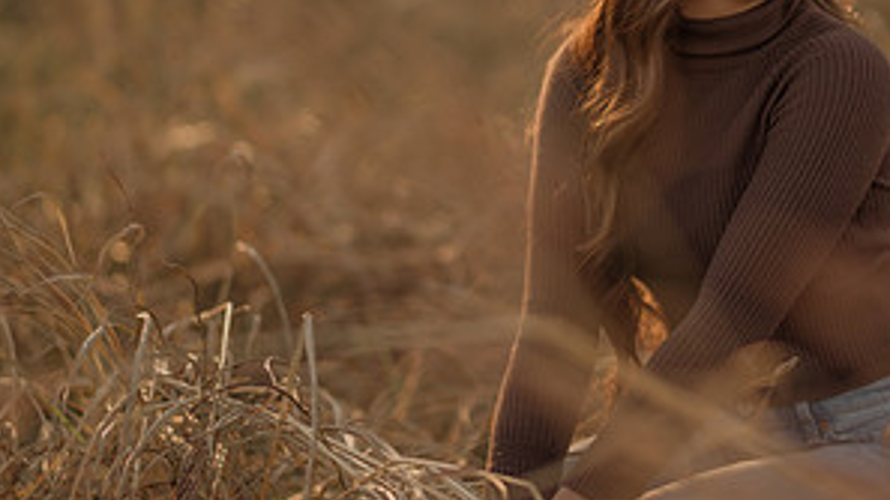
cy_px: 88
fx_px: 4106
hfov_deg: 12.3
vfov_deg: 7.0
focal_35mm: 174
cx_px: 719
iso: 200
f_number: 1.4
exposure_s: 1/1250
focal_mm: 85
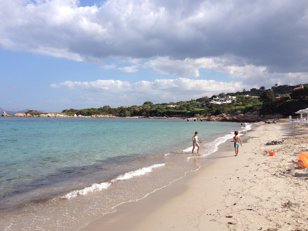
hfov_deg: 52.6
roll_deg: -0.4
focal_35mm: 35
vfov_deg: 40.7
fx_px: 311
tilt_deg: -2.4
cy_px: 116
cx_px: 154
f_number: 2.4
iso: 50
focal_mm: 4.28
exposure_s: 1/1672
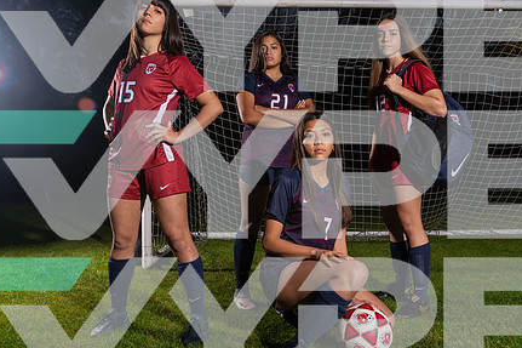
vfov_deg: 37.8
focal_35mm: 35
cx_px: 279
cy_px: 175
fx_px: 507
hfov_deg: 54.4
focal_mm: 26
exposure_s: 1/200
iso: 250
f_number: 8
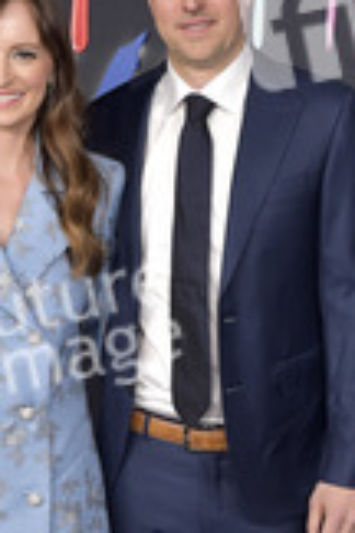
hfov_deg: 14.5
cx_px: 110
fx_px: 1390
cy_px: 507
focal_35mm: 94
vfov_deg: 21.1
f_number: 6.3
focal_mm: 38
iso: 2000
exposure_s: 1/250
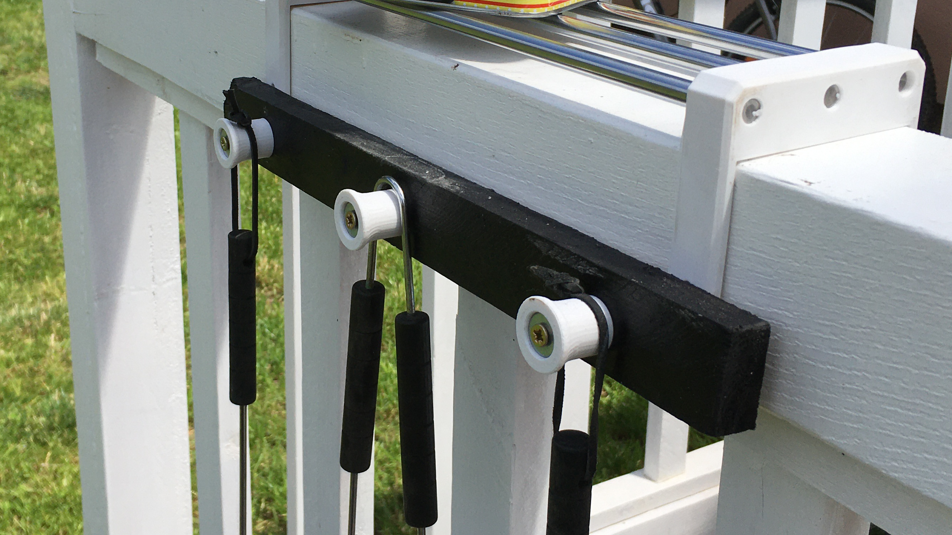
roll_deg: -1.3
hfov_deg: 61.0
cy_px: 197
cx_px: 474
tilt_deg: -19.3
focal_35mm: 32
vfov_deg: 36.4
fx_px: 808
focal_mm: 4.15
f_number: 2.2
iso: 25
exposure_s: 1/2564
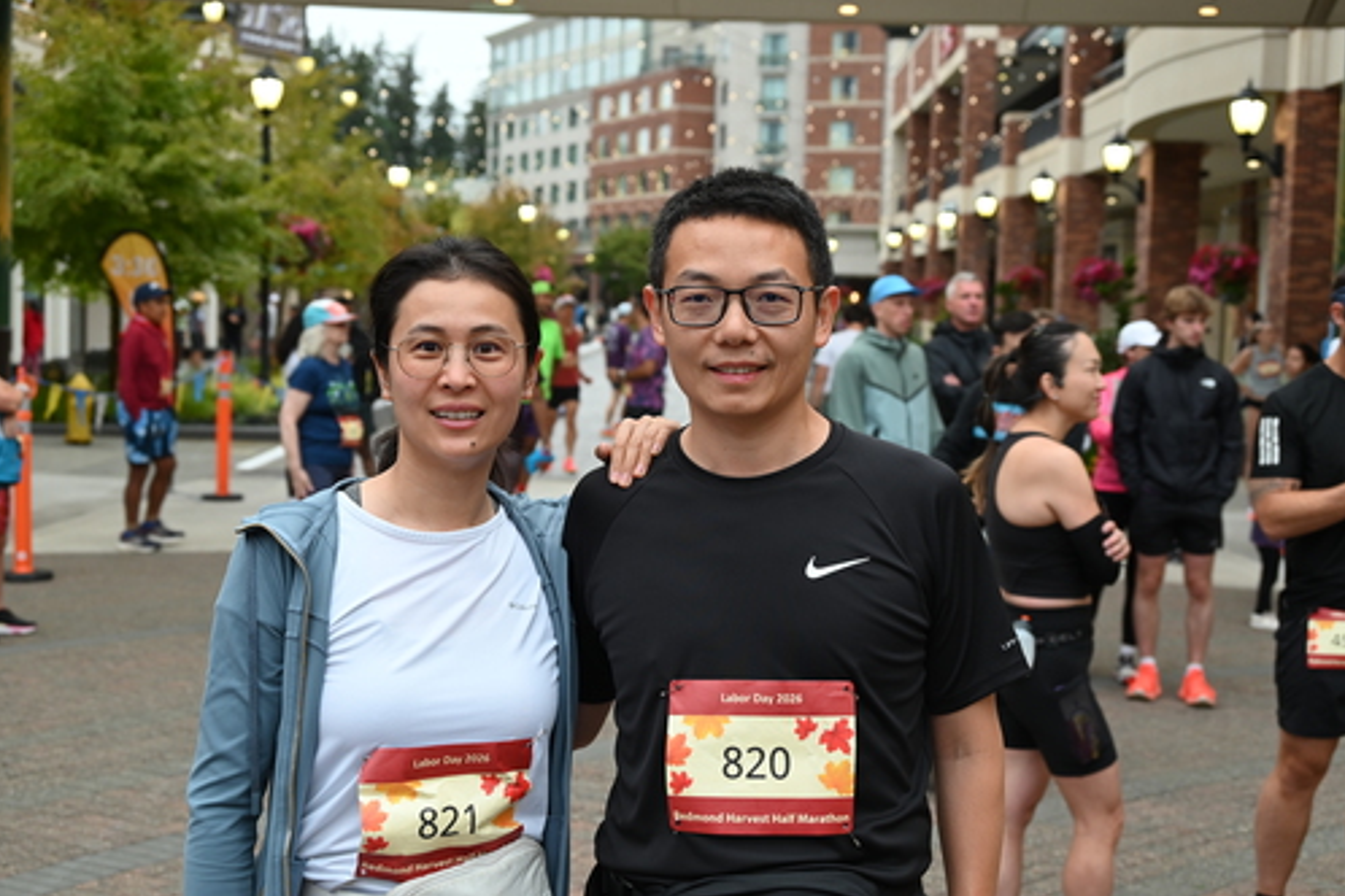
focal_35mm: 53
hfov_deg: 37.5
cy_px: 468
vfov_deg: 25.5
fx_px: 1980
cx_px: 683
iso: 560
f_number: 5.6
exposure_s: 1/125
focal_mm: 48
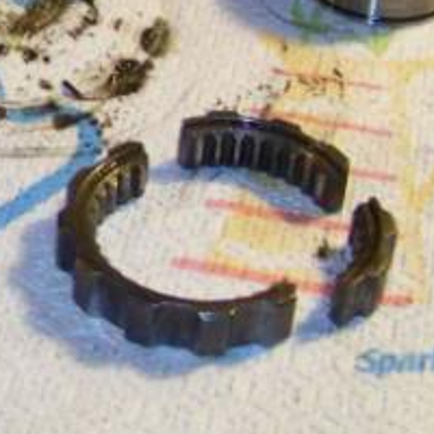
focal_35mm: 127
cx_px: -98
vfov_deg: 13.5
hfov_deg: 13.3
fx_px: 1801
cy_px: -17
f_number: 2.8
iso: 200
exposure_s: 1/30
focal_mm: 5.85
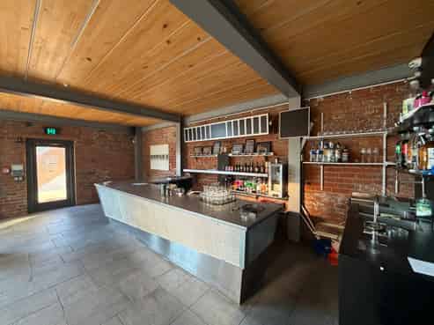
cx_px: 217
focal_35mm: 14
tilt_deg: -1.5
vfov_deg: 85.6
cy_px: 162
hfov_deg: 102.1
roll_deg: +0.5
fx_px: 175
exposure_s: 1/60
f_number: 2.2
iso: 500
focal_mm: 2.22
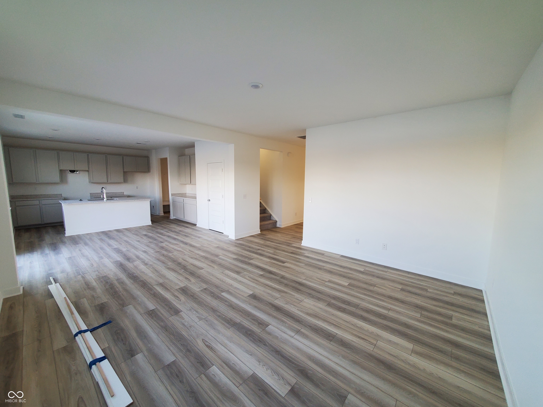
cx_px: 272
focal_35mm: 13
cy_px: 204
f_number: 2.2
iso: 125
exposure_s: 1/50
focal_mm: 1.8
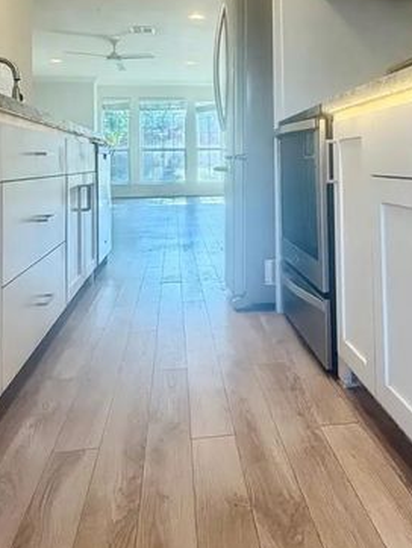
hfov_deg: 42.6
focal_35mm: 33
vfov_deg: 53.2
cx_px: 261
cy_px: 148
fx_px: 523
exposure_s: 1/120
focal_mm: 2.22
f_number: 2.2
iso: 160
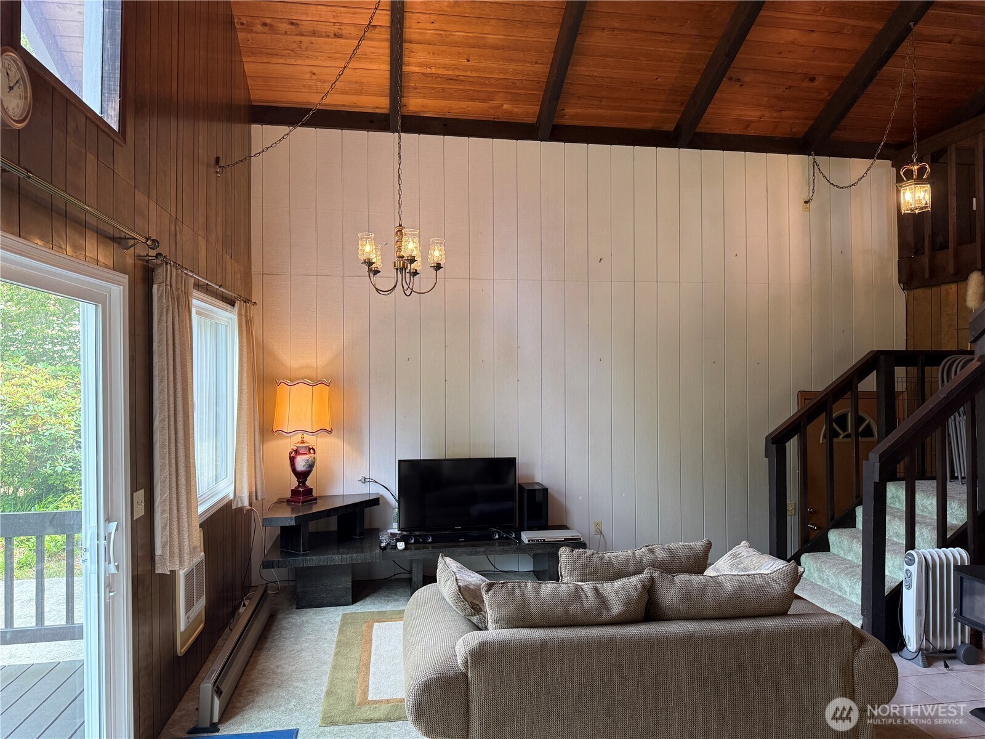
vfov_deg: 56.8
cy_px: 370
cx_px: 492
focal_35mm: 24
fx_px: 683
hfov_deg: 71.6
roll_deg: -0.2
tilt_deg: +0.7
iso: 160
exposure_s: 1/120
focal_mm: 6.76
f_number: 1.78
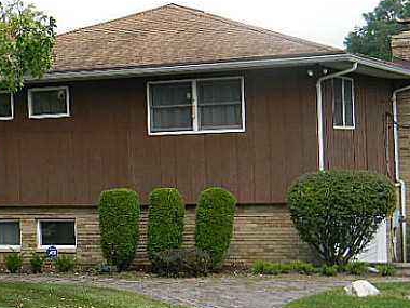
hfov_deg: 19.2
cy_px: 170
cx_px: -12
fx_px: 1173
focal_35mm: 99
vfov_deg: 14.9
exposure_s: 1/260
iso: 80
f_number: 3.9
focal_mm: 8.6
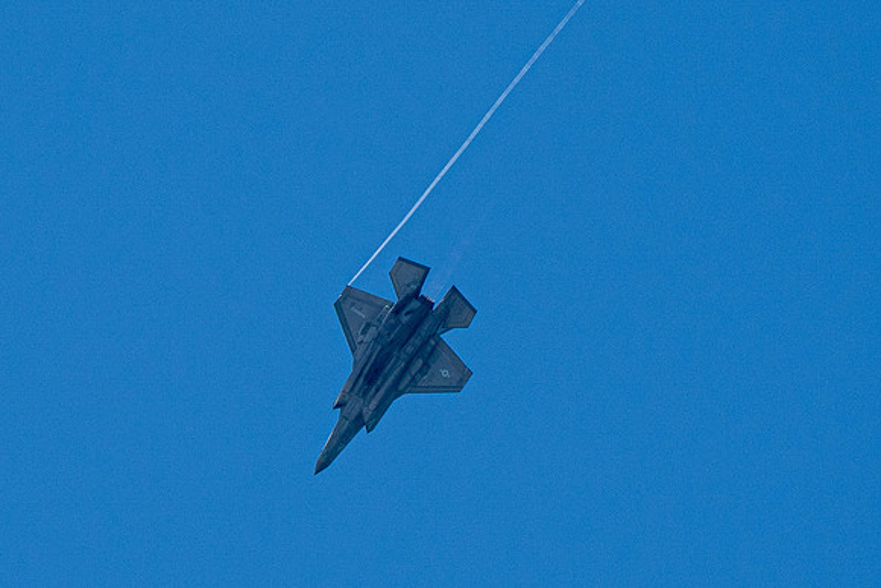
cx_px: 172
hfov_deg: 1.8
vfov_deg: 1.2
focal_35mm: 1130
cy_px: 305
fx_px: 27655
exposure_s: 1/1250
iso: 640
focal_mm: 400
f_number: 10
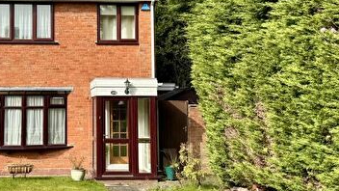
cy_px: 60
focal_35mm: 52
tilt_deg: +4.5
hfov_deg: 39.0
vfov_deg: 22.9
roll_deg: -0.8
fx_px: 467
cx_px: 93
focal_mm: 6.76
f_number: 1.78
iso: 80
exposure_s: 1/3096
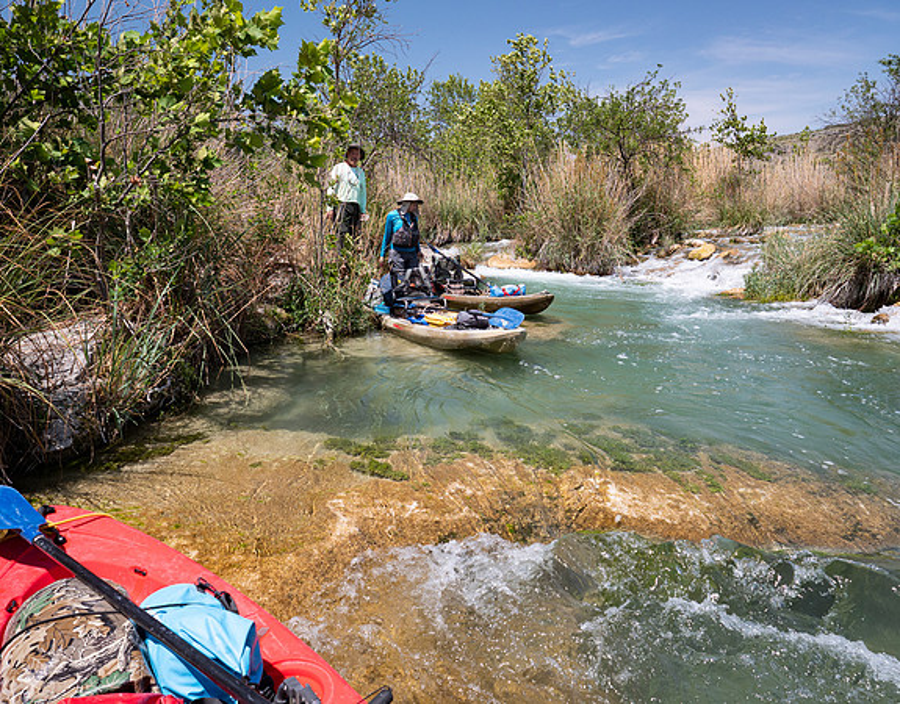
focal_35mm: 25
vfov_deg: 56.8
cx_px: 469
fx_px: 651
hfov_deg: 69.3
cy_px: 352
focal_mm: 12
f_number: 5
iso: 200
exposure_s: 1/320
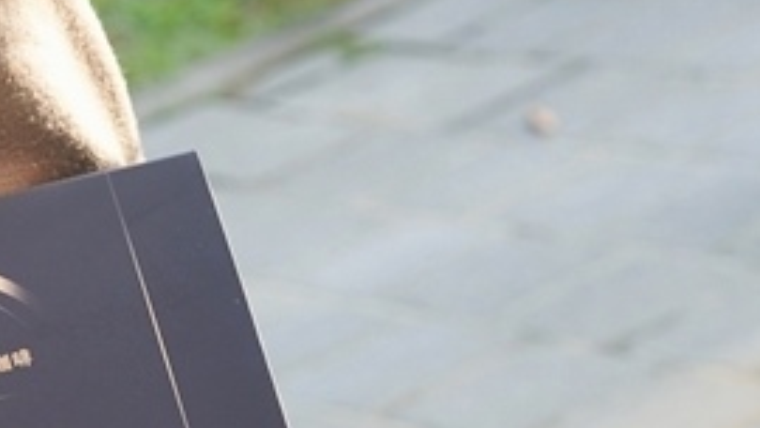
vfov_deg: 5.5
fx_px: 4455
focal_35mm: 221
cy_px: -27
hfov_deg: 9.5
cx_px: -383
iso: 160
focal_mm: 57
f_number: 5.6
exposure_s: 1/60
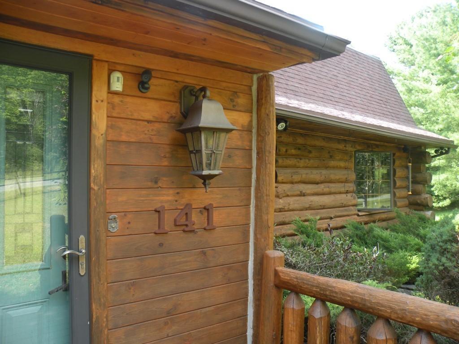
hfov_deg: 65.3
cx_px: 230
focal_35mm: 27
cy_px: 172
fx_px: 358
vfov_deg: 51.4
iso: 64
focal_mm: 4.7
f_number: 3.2
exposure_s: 1/83.5
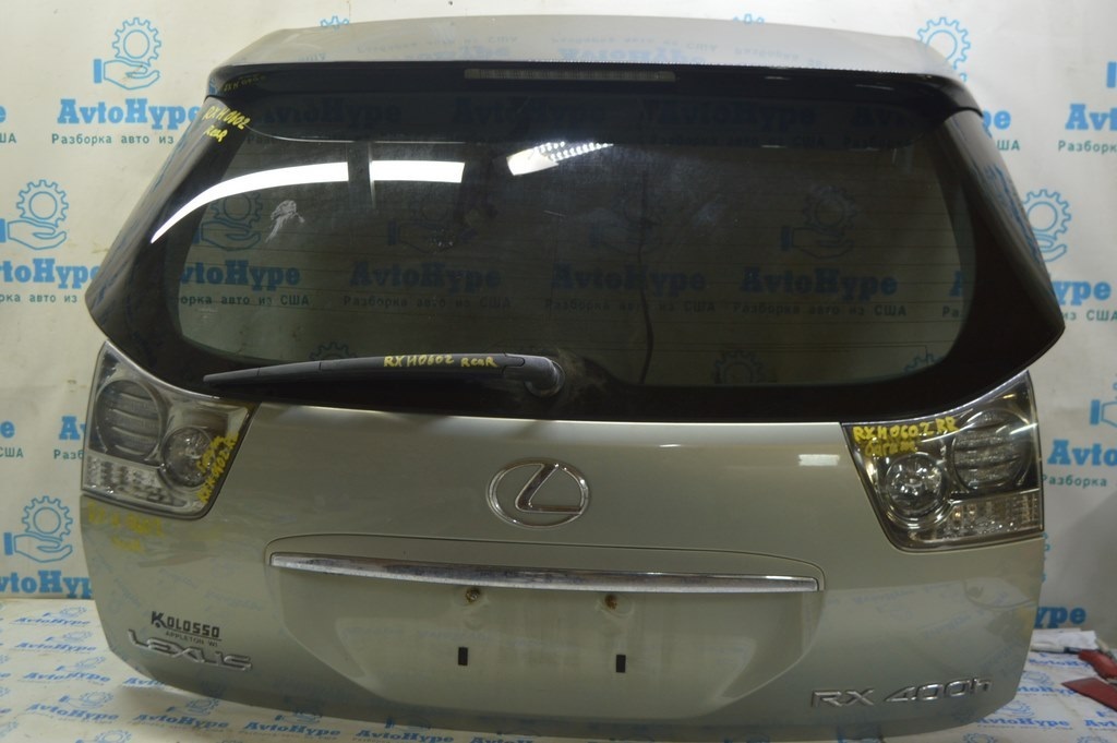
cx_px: 558
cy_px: 372
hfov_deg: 49.6
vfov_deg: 34.2
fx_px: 1209
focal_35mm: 39
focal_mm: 26
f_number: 5.6
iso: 400
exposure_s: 1/20
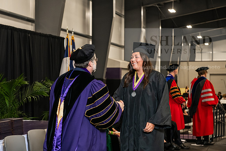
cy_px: 76
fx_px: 440
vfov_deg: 19.5
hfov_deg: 28.8
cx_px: 113
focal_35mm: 70
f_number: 5
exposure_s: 1/200
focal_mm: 70
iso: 2500
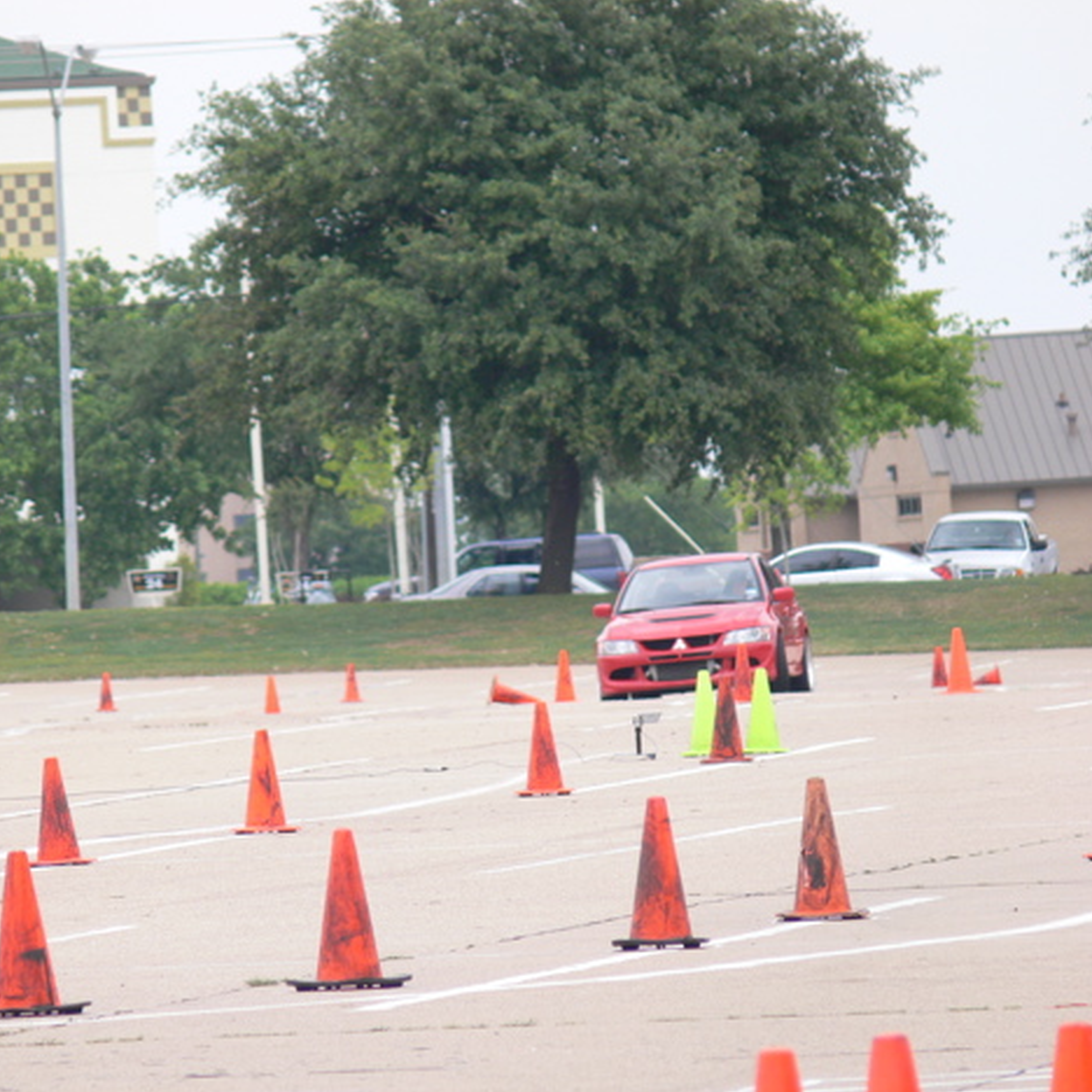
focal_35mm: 490
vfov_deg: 3.6
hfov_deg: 3.6
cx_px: 350
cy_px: 555
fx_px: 17488
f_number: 3.7
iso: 100
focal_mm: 85.6
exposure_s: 1/500
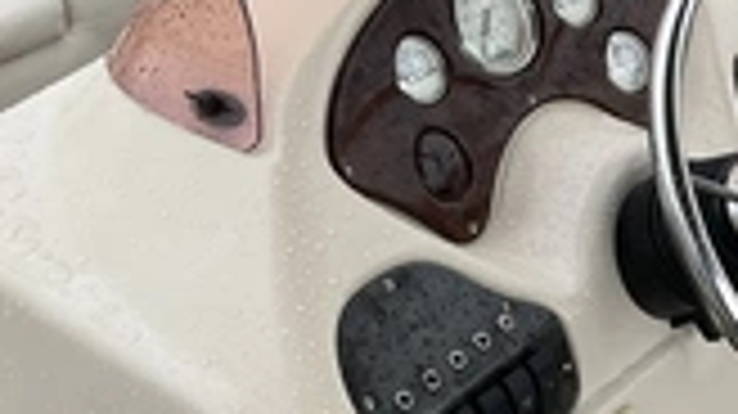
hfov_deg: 26.1
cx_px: 742
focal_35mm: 77
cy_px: 320
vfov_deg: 15.6
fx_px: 1506
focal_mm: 3
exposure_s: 1/586
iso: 25
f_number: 1.8
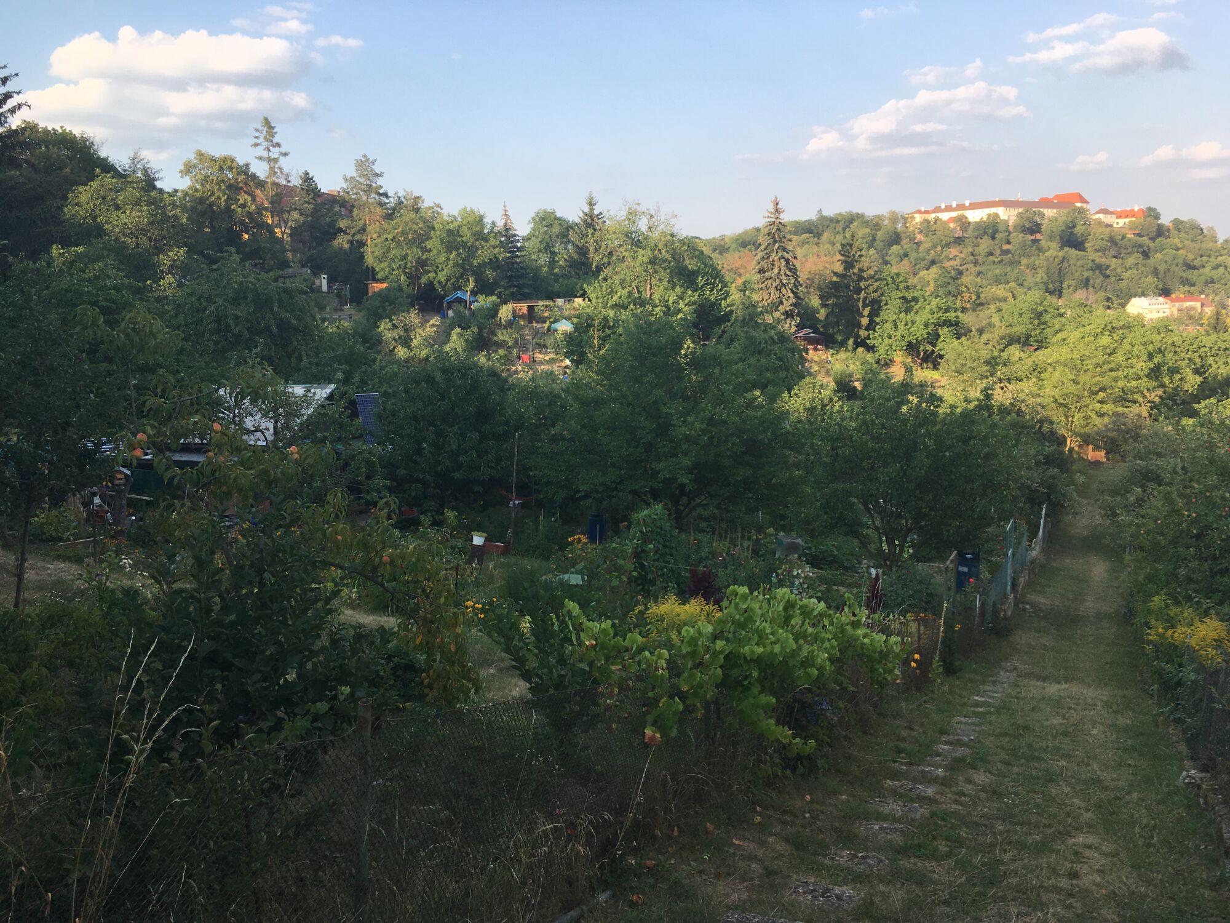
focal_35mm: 29
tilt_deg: -8.8
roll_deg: +0.8
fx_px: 1030
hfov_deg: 61.7
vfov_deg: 48.2
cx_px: 615
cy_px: 462
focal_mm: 4.15
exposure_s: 1/587
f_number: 2.2
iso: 25
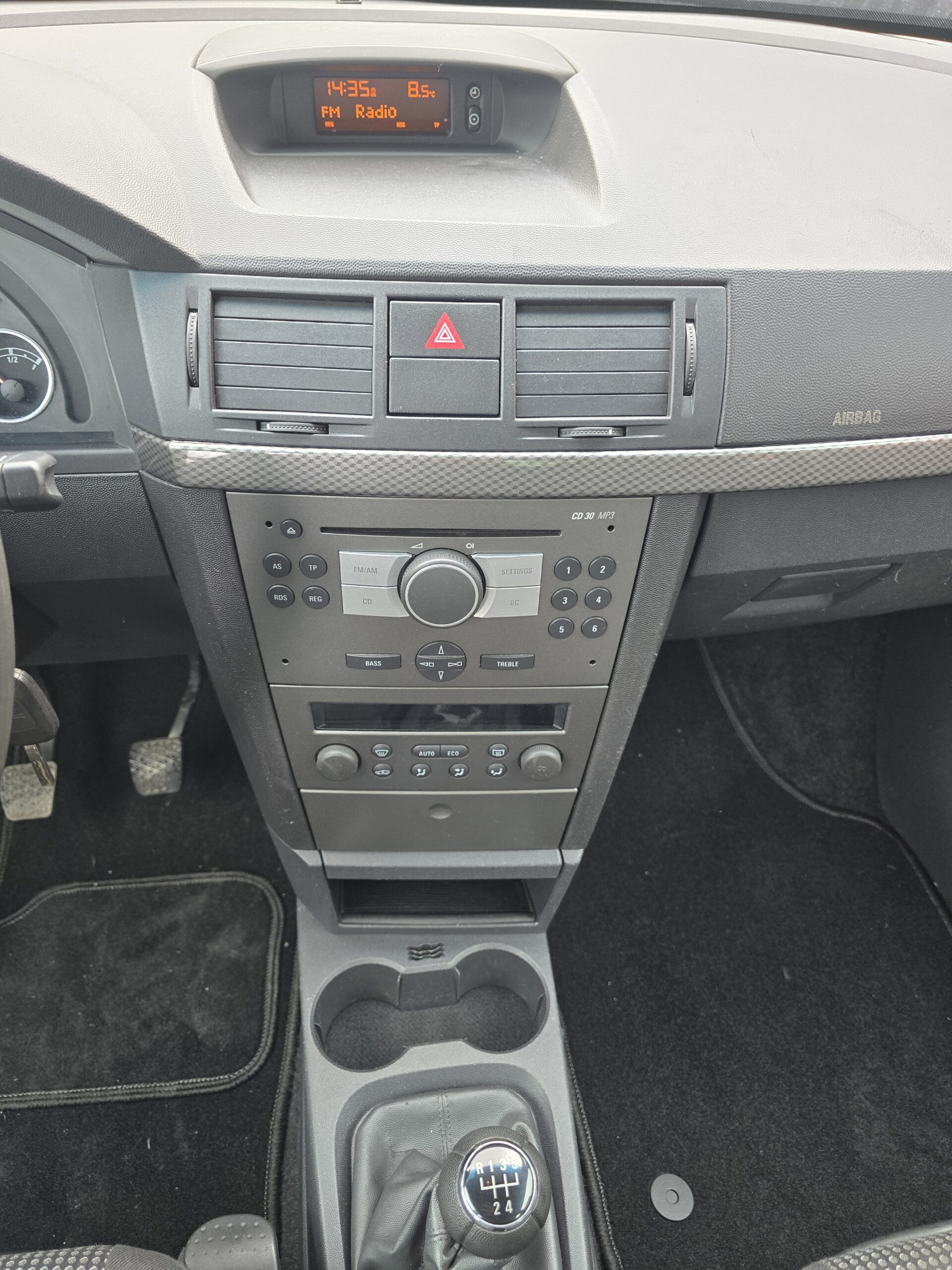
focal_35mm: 23
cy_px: 635
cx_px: 476
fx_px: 843
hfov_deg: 58.9
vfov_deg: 73.9
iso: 200
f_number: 1.7
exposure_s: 1/180
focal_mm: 6.3
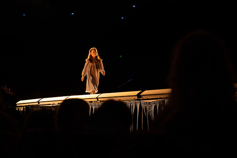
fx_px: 480
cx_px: 118
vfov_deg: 18.7
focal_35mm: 73
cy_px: 79
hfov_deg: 27.8
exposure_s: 1/250
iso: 1000
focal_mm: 70
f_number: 4
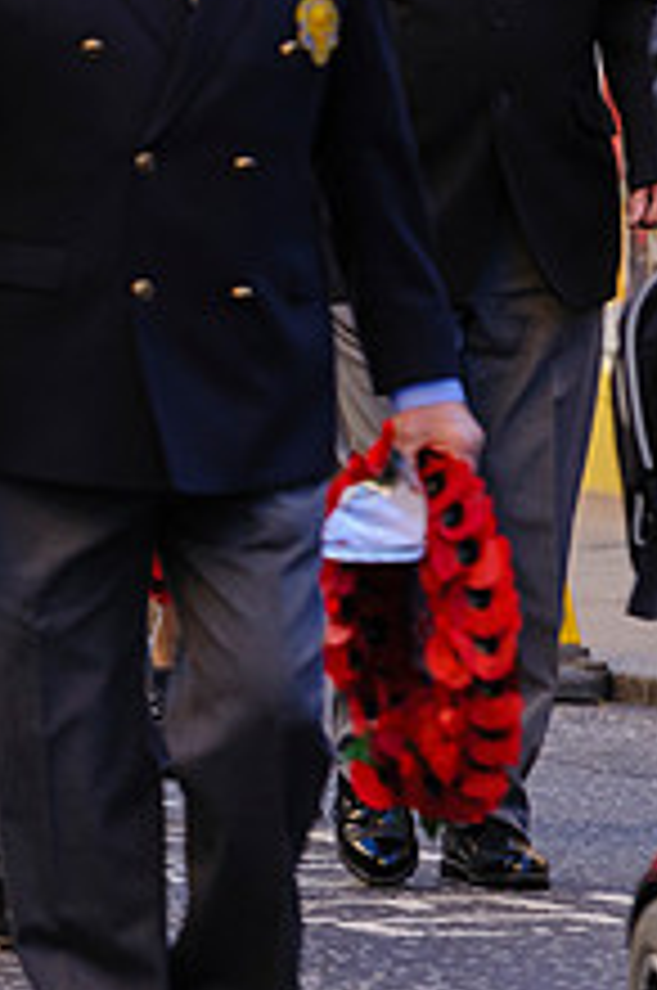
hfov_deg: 3.0
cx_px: -509
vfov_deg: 4.5
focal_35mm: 460
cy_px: 116
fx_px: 12631
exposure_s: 1/500
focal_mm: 150
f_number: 4.5
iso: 800
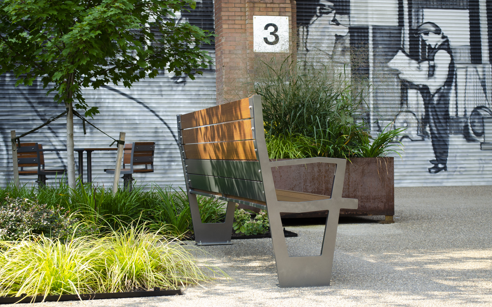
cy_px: 156
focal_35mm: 71
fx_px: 952
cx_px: 244
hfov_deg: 29.0
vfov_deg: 18.4
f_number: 6.3
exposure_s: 1/160
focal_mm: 46
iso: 200
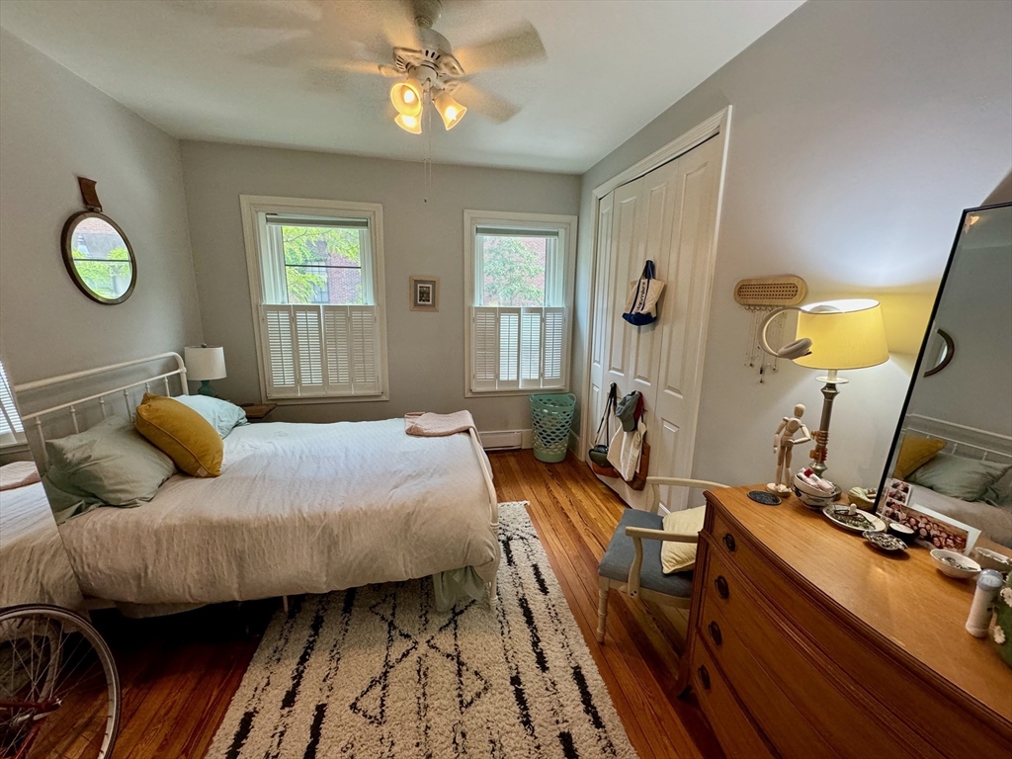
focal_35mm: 14
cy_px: 380
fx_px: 409
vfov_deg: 85.7
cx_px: 506
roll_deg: -0.6
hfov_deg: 102.1
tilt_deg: -12.2
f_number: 2.2
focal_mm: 2.22
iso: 250
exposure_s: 1/120
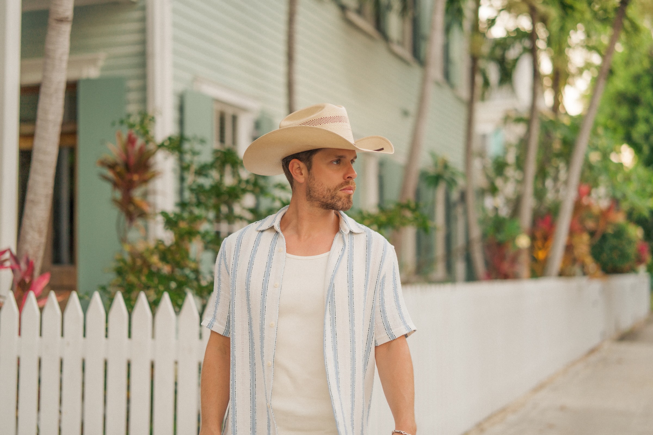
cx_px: 326
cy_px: 218
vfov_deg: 27.0
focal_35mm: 50
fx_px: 907
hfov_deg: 39.6
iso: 200
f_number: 1.4
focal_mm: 50
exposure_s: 1/160
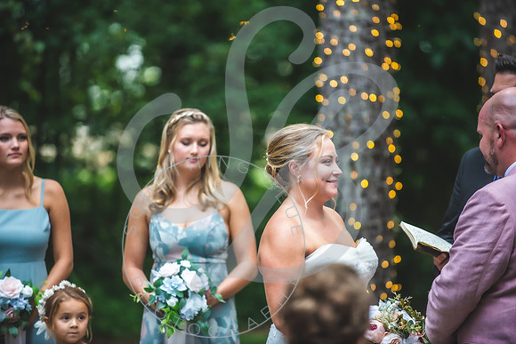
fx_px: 2867
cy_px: 172
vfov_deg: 6.9
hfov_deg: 10.3
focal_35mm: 200
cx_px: 258
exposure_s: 1/800
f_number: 2.8
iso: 1000
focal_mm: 200
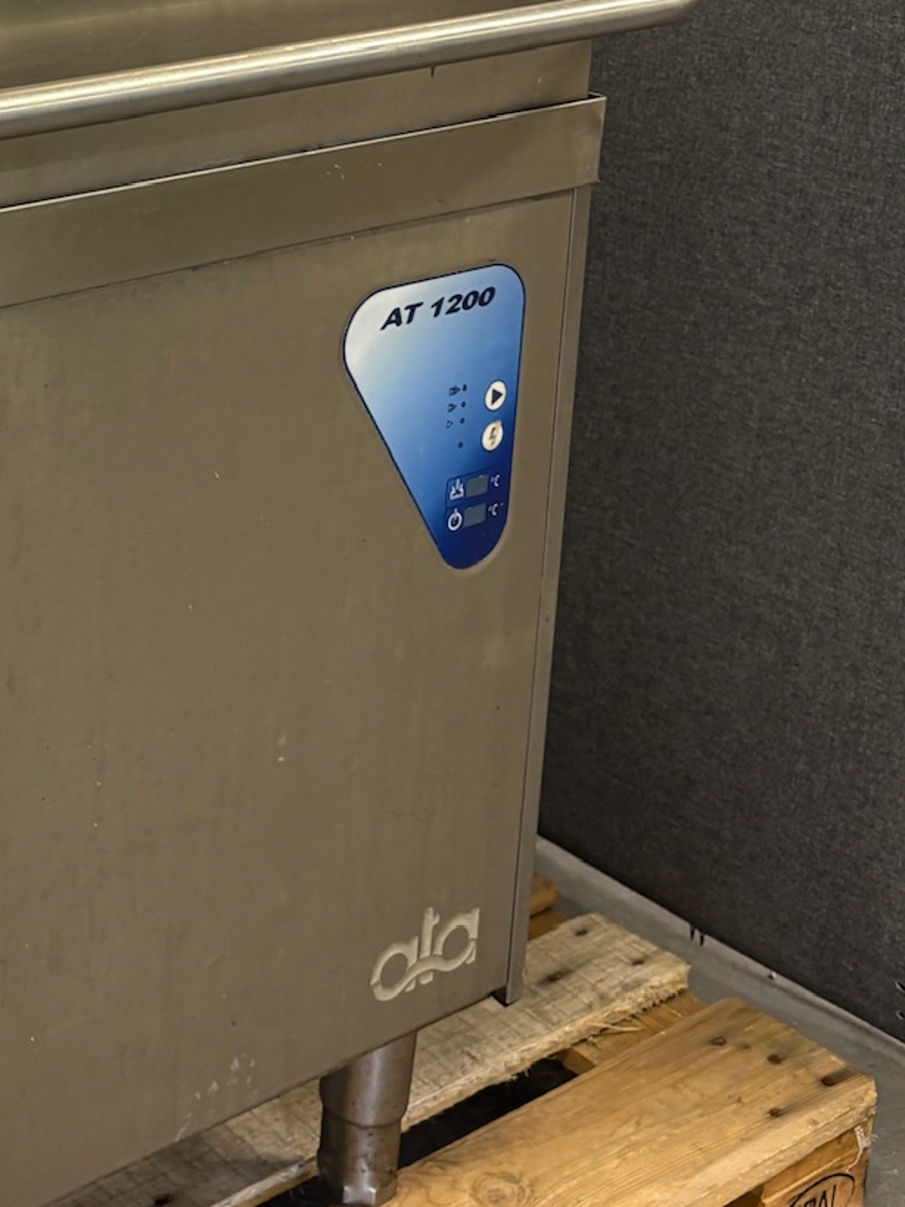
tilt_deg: -15.8
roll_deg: -1.0
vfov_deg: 29.0
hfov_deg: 21.3
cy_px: 211
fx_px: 2266
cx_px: -131
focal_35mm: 65
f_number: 1.6
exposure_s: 1/50
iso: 100
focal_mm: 5.96
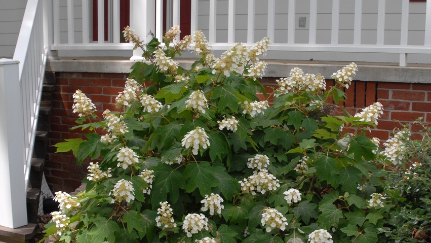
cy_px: 162
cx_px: 223
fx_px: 606
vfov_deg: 22.6
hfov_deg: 39.2
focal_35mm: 53
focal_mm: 28
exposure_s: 1/180
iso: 400
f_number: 7.1
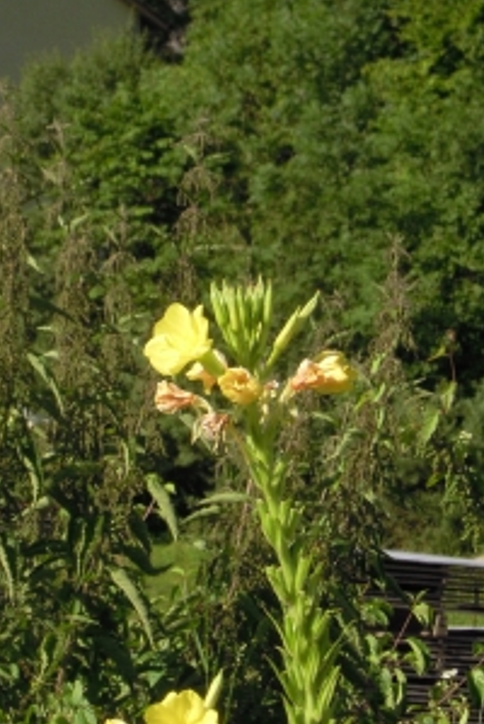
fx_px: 5593
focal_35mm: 278
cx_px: -29
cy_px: 274
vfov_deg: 7.4
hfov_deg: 4.9
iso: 100
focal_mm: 17.9
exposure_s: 1/500
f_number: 5.4
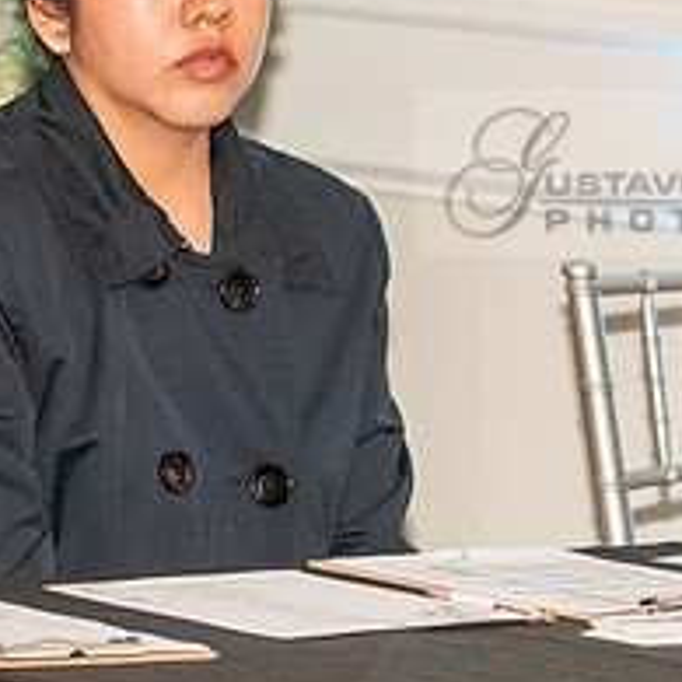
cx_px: 204
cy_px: 377
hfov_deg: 4.9
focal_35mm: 356
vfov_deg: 4.9
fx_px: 7935
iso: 2000
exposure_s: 1/200
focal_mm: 70
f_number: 2.8
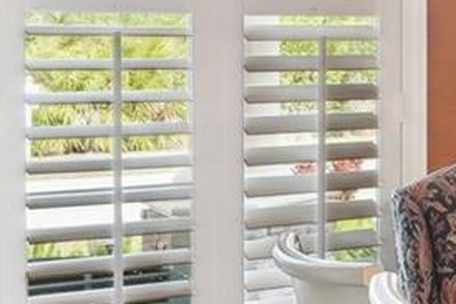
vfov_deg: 13.7
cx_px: 1058
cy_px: 53
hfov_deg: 14.5
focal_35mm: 99
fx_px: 1253
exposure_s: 1/6
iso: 400
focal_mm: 17
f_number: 8
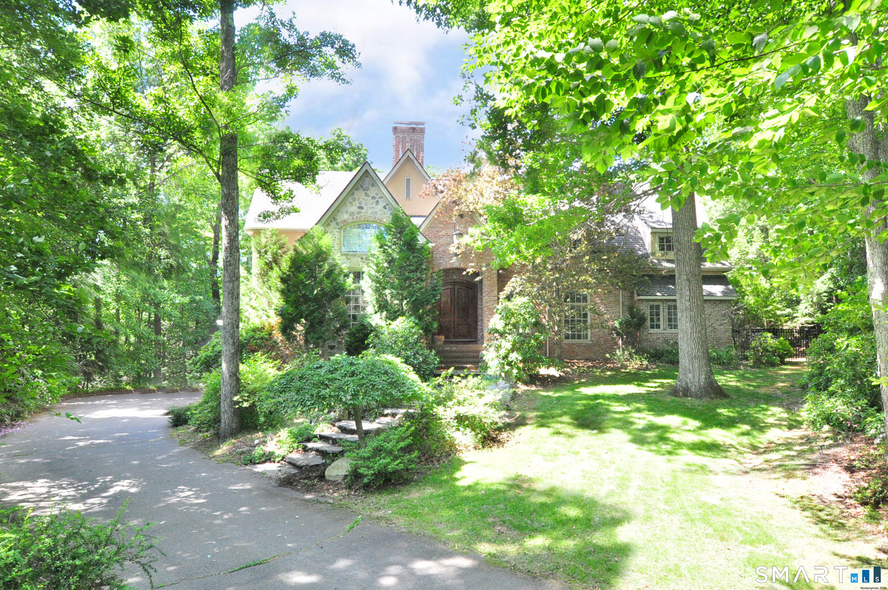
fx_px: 517
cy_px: 295
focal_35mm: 21
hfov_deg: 81.3
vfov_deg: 59.4
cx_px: 444
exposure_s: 1/200
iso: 2500
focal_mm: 14
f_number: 8
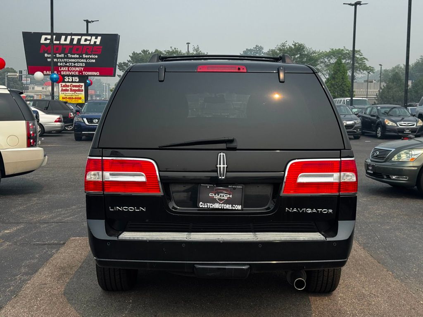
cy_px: 158
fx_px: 587
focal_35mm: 48
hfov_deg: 39.7
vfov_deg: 30.3
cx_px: 212
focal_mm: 6.76
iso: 64
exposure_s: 1/2833
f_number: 1.78
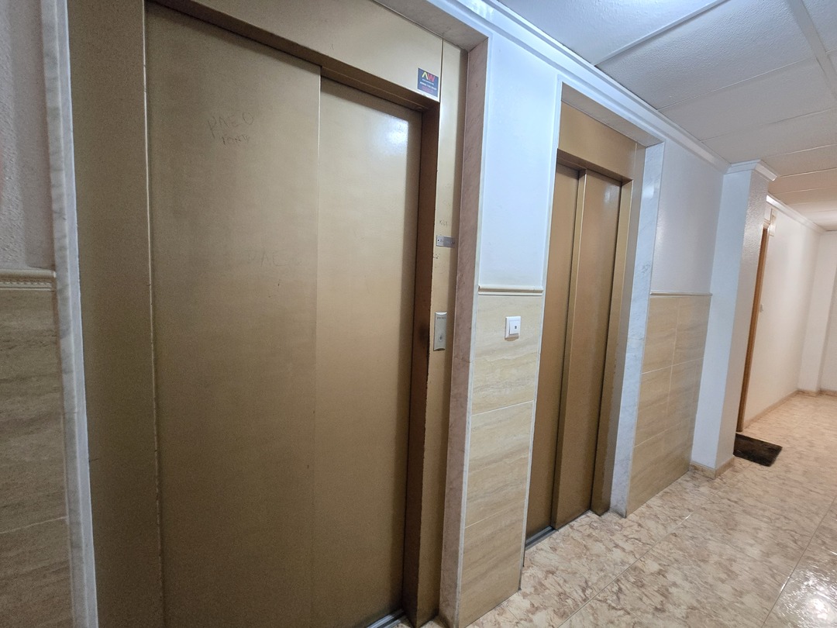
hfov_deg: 106.2
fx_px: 314
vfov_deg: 89.9
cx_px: 418
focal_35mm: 13
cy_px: 314
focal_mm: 2.2
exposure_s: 1/25
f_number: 2.2
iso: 1600
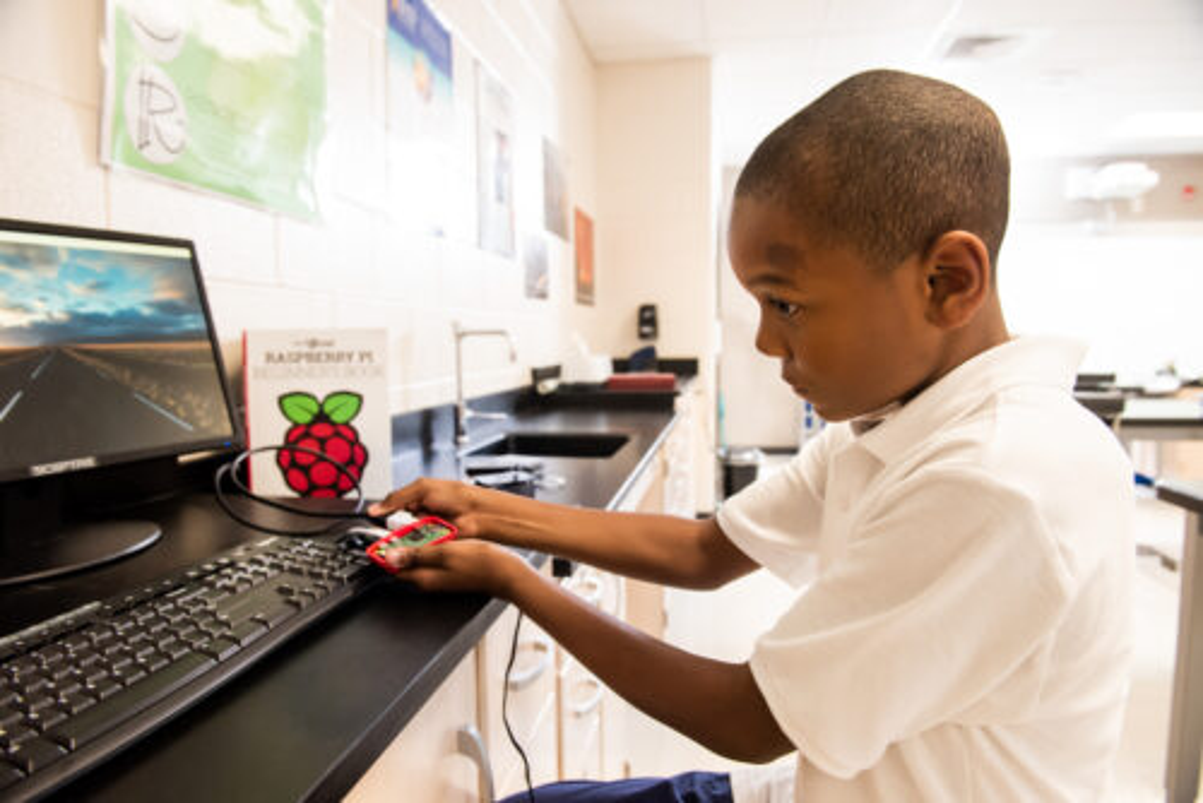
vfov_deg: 53.2
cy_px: 402
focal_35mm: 24
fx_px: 802
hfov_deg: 73.7
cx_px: 602
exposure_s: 1/100
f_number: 5
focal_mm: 24
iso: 2000
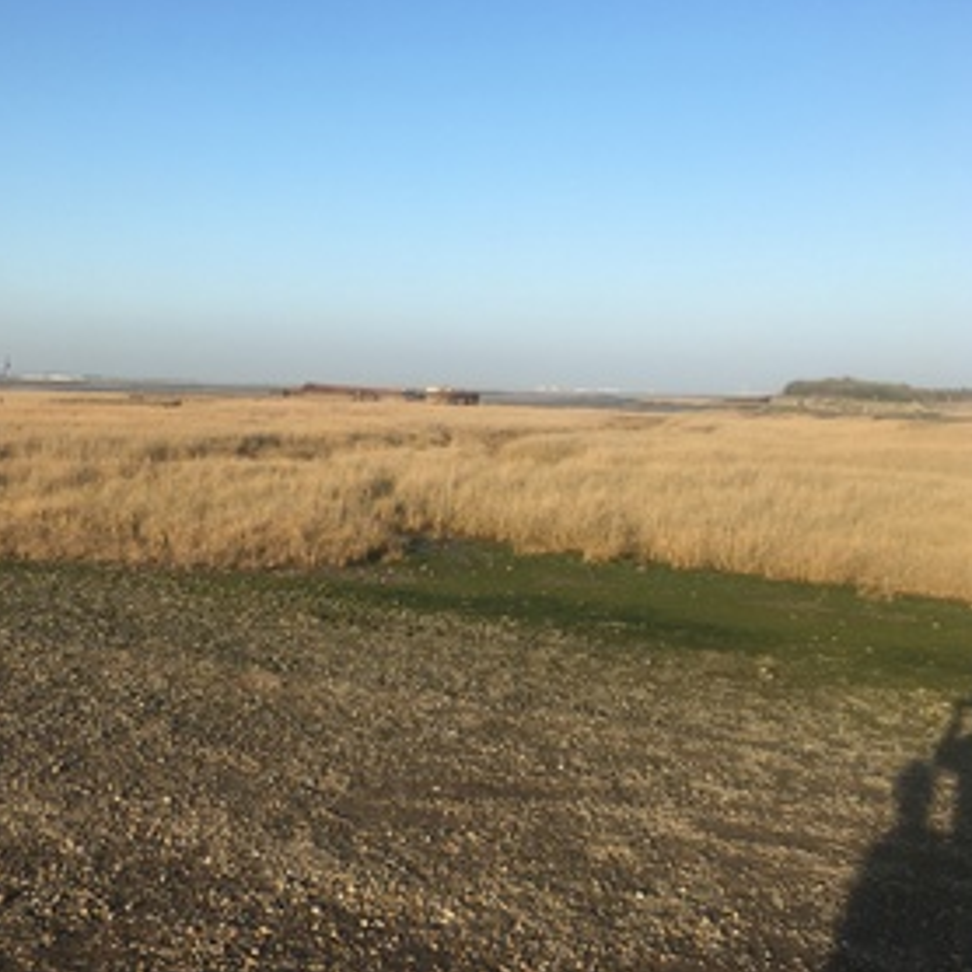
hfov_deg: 46.6
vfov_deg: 47.2
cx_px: 339
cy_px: 477
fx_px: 1112
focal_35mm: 35
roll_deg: -0.8
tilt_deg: -6.3
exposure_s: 1/916
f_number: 2.2
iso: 25
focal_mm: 4.15
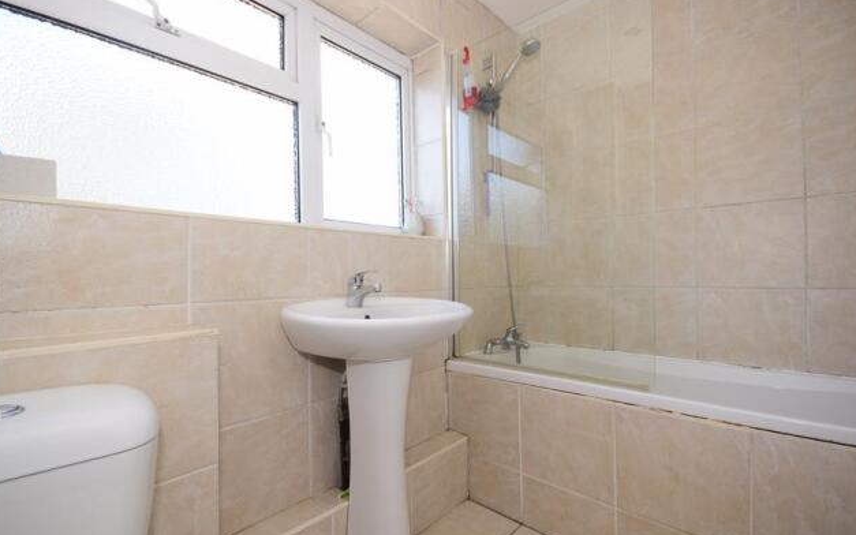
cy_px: 271
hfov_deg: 97.8
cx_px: 419
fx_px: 373
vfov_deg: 71.3
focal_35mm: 16
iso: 100
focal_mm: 10
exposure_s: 1/25
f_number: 9
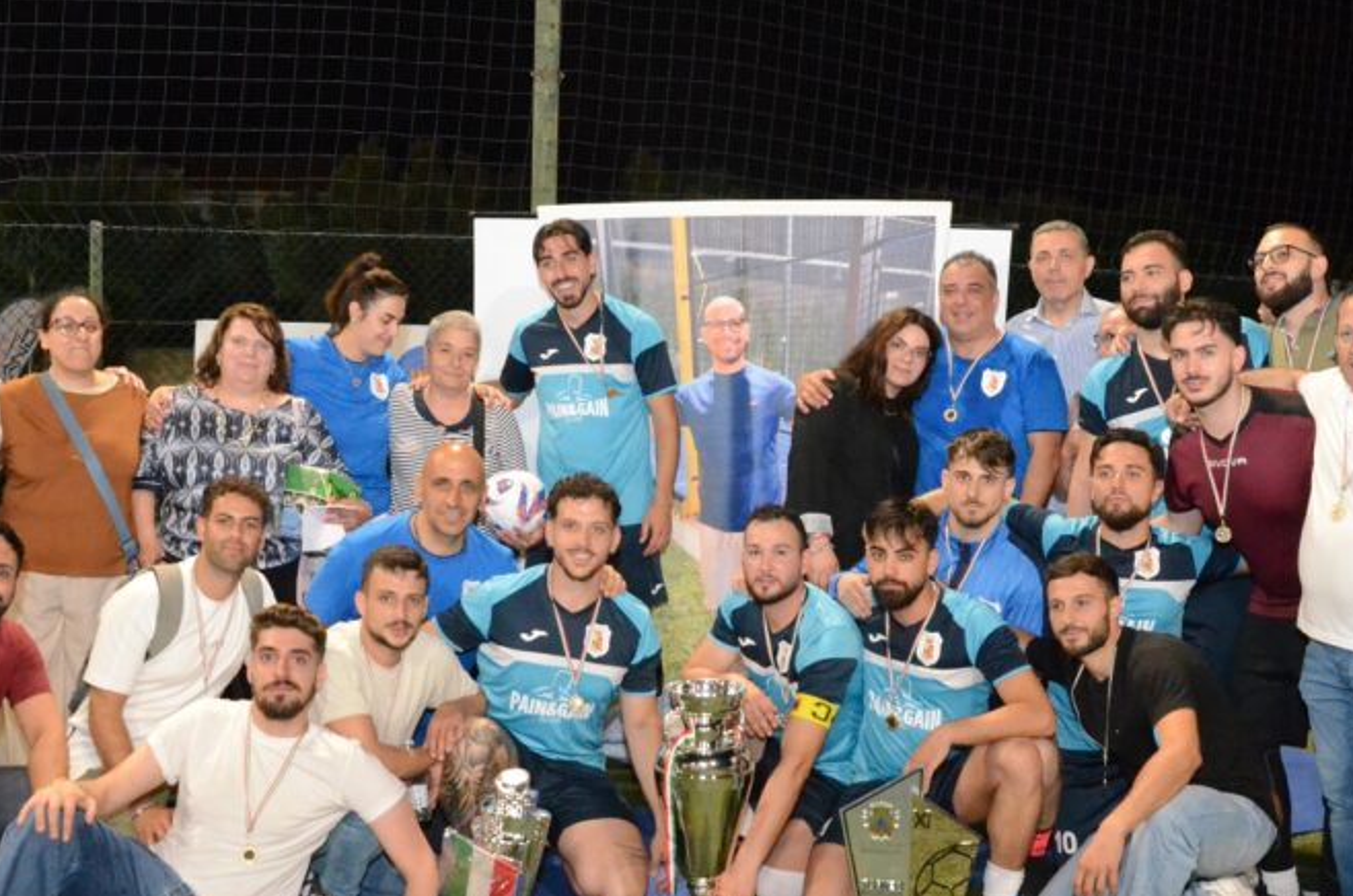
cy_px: 523
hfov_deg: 46.4
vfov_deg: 31.7
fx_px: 1575
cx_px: 740
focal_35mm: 42
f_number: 5
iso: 6400
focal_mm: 18
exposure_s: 1/100
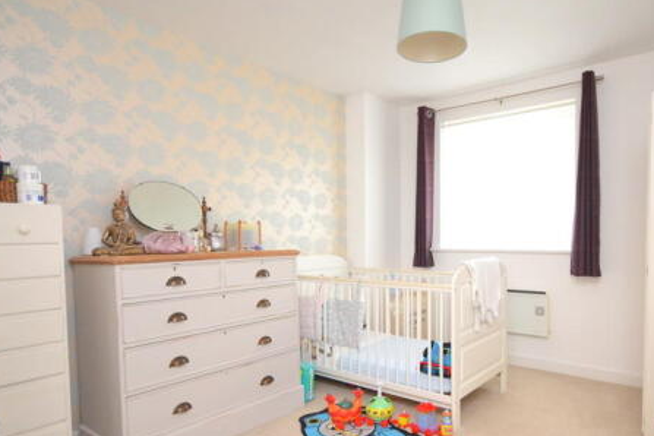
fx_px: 400
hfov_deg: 77.7
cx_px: 393
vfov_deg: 57.1
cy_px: 245
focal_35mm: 22
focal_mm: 10
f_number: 4
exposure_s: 1/60
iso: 1100
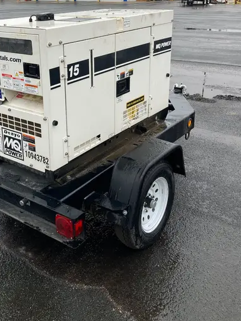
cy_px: 105
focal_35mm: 40
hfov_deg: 35.5
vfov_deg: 46.0
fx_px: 371
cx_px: 73
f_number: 1.8
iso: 20
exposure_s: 1/161
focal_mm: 3.99
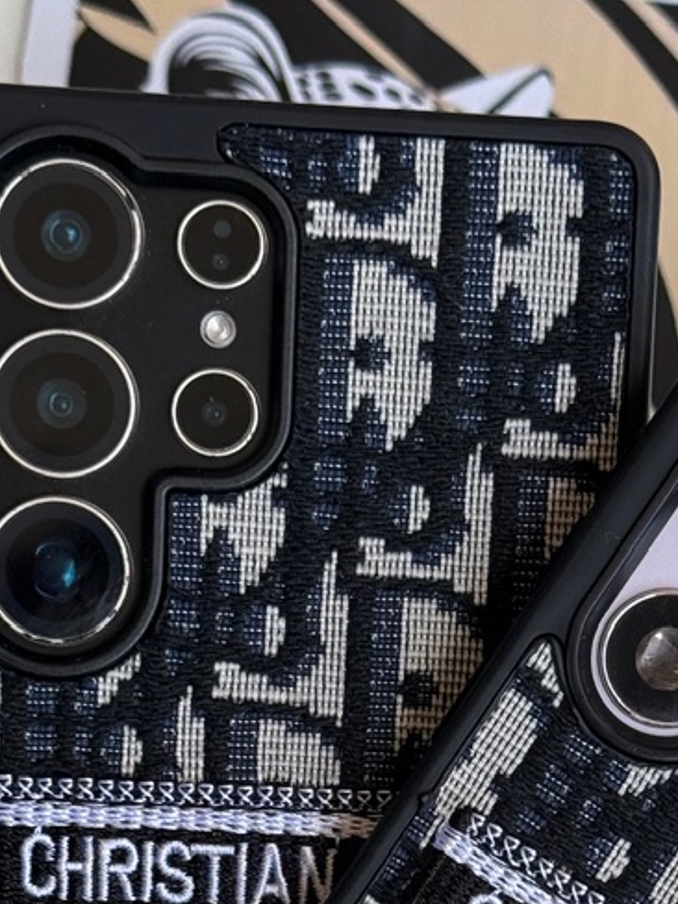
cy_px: 915
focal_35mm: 126
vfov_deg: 15.3
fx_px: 3291
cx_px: 567
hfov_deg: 11.7
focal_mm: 6.76
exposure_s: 1/1203
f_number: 1.78
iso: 64
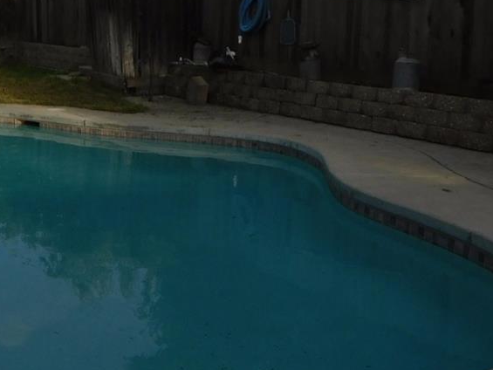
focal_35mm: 61
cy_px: 172
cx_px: 90
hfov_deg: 30.8
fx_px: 869
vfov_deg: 24.0
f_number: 6
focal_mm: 4
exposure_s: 1/500
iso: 125
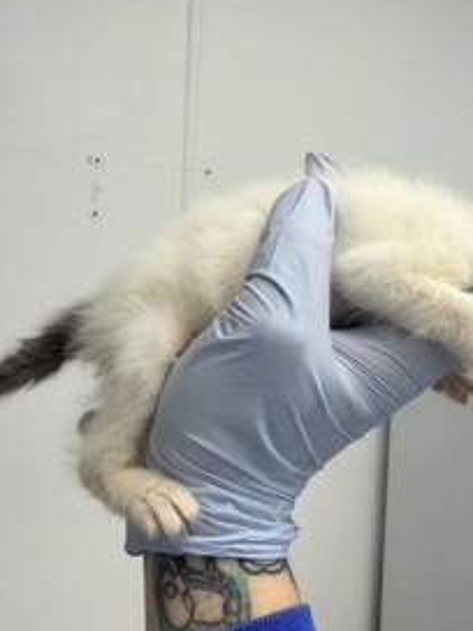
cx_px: 326
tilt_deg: -3.9
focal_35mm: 37
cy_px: 380
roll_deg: -3.3
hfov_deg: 38.1
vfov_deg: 49.8
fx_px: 674
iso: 100
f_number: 2.2
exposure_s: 1/120
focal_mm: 2.22
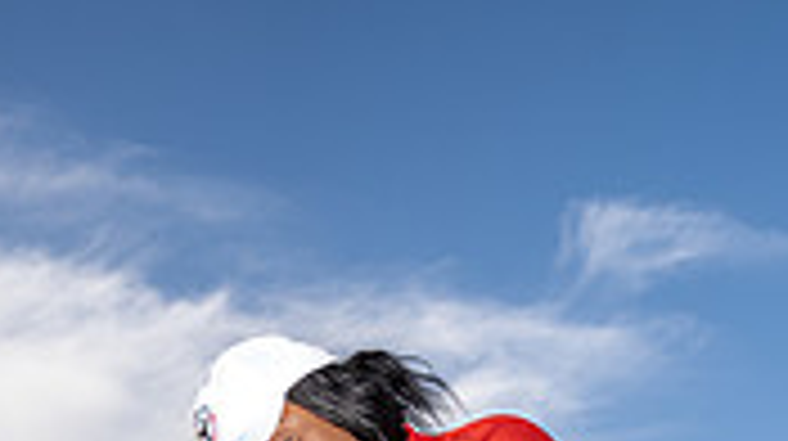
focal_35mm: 89
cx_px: 365
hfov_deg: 23.9
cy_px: 972
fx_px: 1858
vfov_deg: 11.7
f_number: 5.6
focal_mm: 33
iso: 100
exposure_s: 1/250
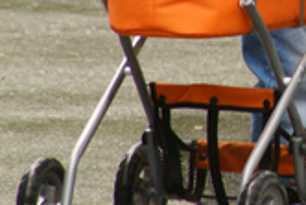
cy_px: -82
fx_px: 13850
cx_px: 438
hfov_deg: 1.3
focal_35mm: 1628
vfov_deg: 0.8
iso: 400
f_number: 10
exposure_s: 1/80
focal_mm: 300
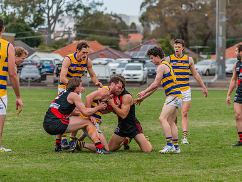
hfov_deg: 7.6
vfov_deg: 5.7
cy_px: 101
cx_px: 115
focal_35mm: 262
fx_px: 1831
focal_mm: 170
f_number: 5
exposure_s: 1/1600
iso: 1000
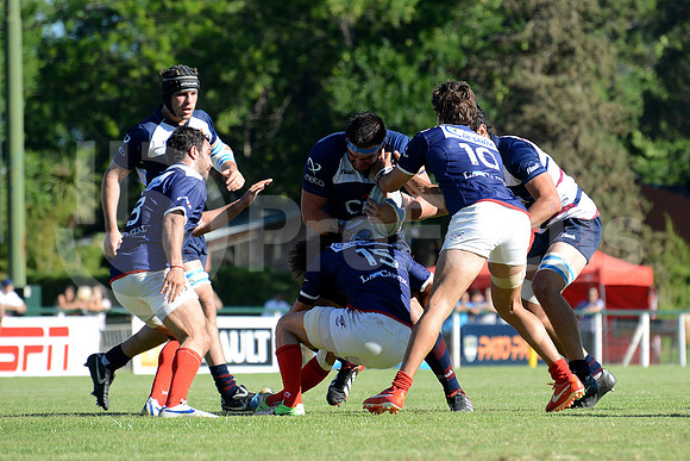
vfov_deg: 5.7
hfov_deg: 8.6
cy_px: 230
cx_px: 345
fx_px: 4601
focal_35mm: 240
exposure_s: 1/640
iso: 320
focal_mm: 240
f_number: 5.3
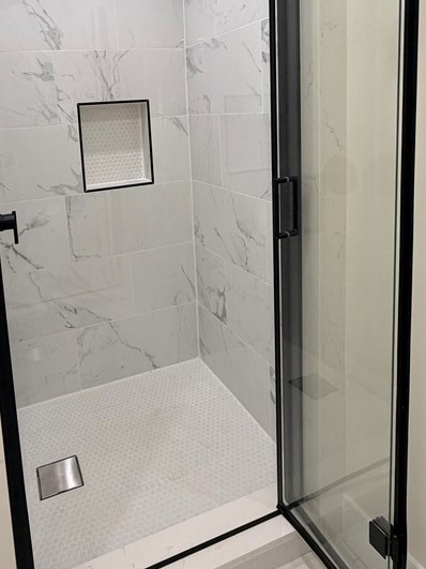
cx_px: 146
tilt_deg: -7.0
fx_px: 443
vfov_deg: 62.8
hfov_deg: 50.5
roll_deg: +3.4
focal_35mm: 27
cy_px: 166
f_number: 2.2
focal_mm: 2.22
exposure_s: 1/120
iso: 160
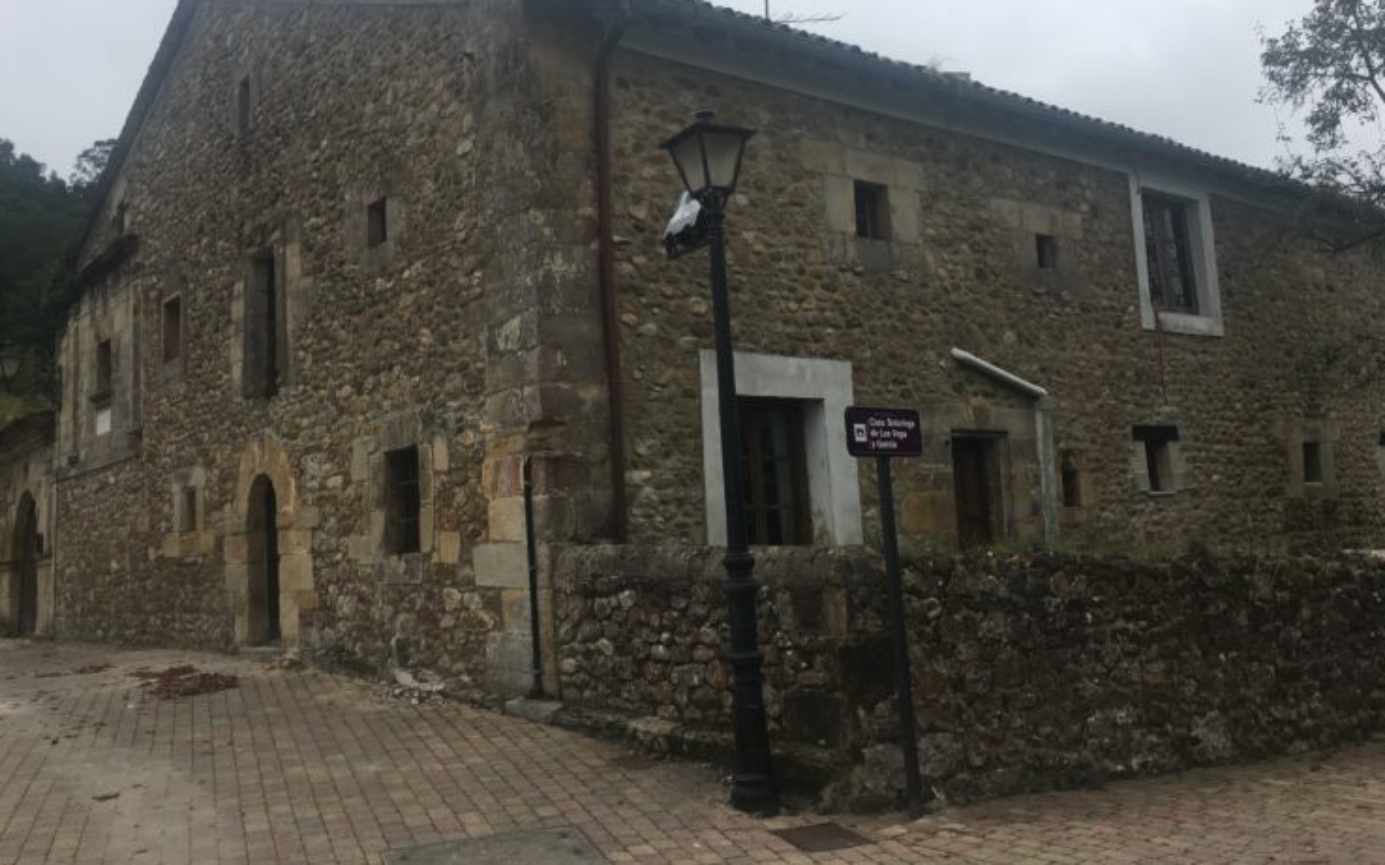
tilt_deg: +11.3
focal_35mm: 32
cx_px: 677
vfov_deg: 39.2
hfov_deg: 59.7
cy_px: 332
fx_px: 1208
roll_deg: +3.7
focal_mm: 4.15
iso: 25
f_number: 2.2
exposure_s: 1/962
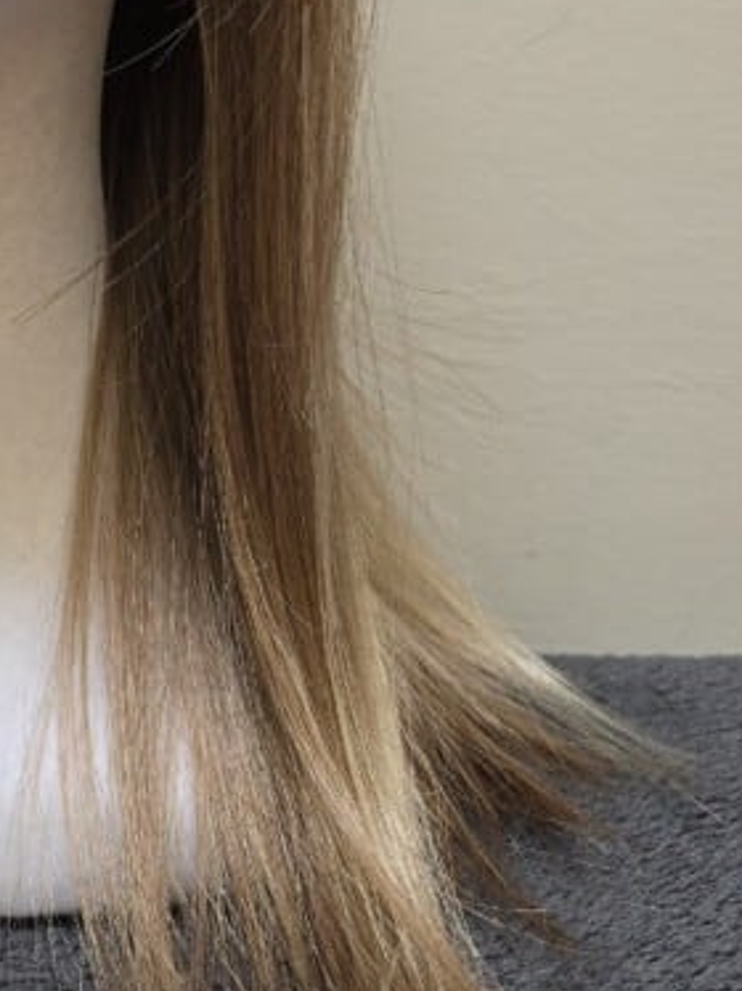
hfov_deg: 22.3
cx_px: -5
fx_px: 1803
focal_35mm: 63
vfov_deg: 29.4
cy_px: 93
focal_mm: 6.3
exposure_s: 1/180
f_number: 1.7
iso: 100
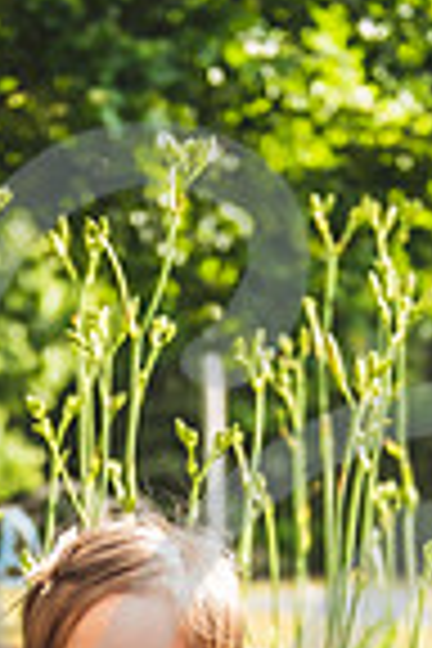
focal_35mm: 109
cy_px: 882
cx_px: 40
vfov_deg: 17.4
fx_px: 1962
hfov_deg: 12.5
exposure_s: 1/500
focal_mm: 35
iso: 100
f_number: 2.8
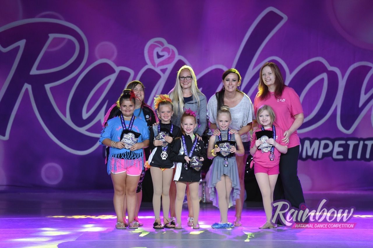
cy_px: 124
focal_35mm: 200
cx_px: 186
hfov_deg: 10.3
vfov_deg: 6.9
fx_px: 2071
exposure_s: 1/800
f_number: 3.5
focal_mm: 200
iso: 4000
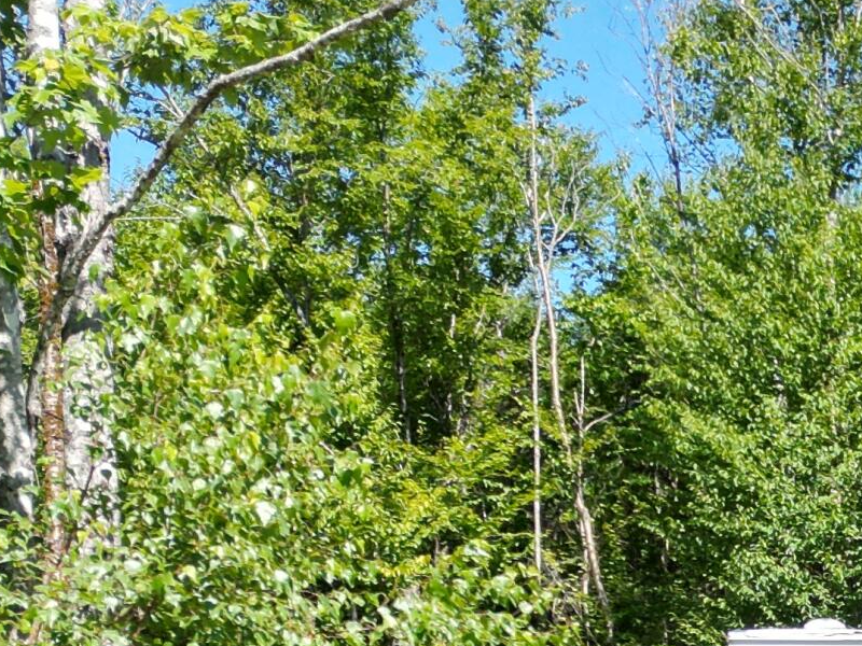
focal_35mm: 90
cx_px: 1188
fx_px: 2241
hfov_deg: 19.6
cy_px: 840
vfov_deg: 15.6
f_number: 1.7
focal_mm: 6.72
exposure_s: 1/2000
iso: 110
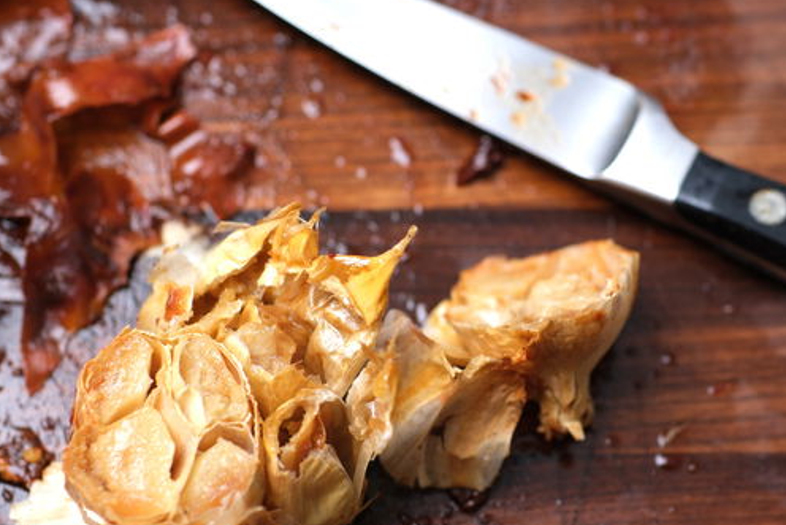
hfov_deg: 29.6
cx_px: 452
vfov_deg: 20.0
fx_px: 1485
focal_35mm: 68
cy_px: 336
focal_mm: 30
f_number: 2.8
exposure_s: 1/42
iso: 160
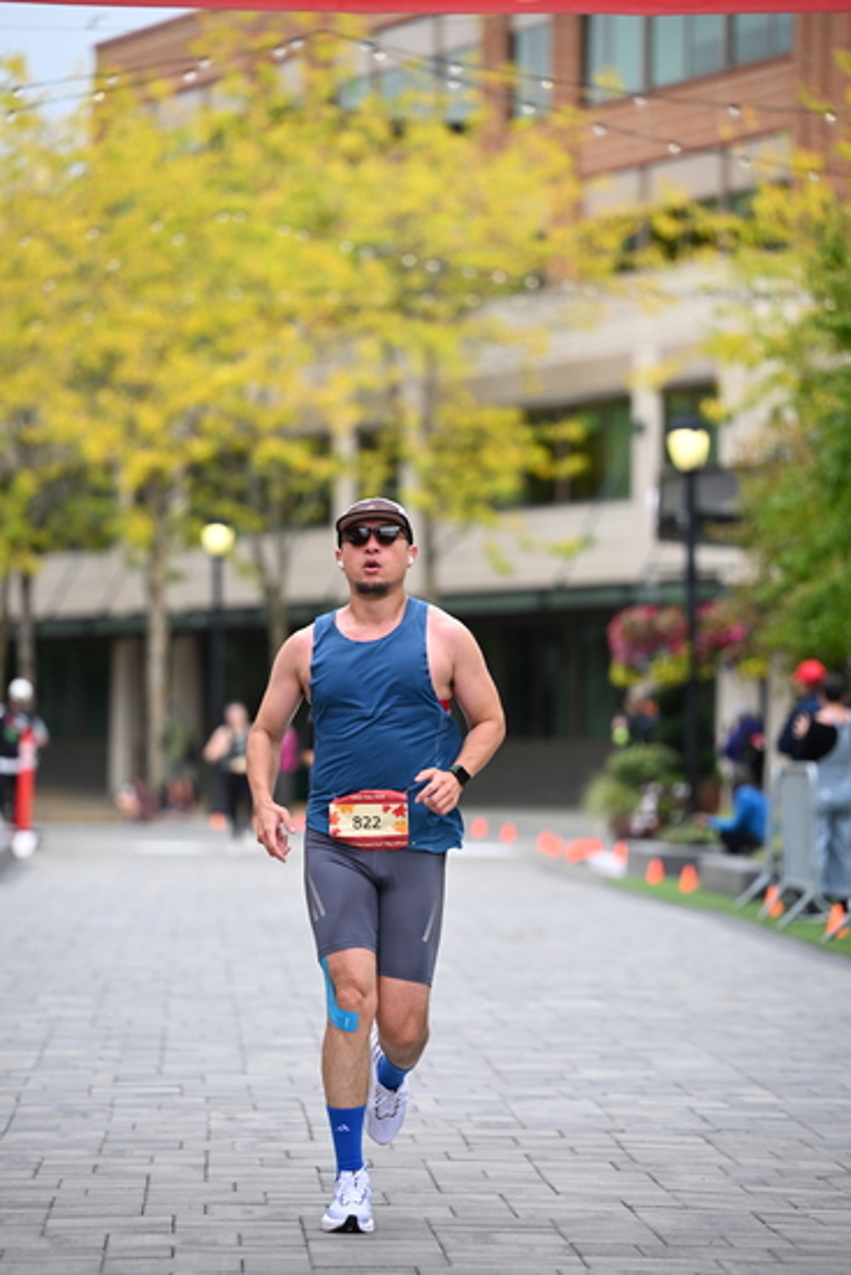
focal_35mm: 140
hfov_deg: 9.8
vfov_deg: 14.6
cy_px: 638
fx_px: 4961
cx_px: 426
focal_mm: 140
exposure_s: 1/2000
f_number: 2.8
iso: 640
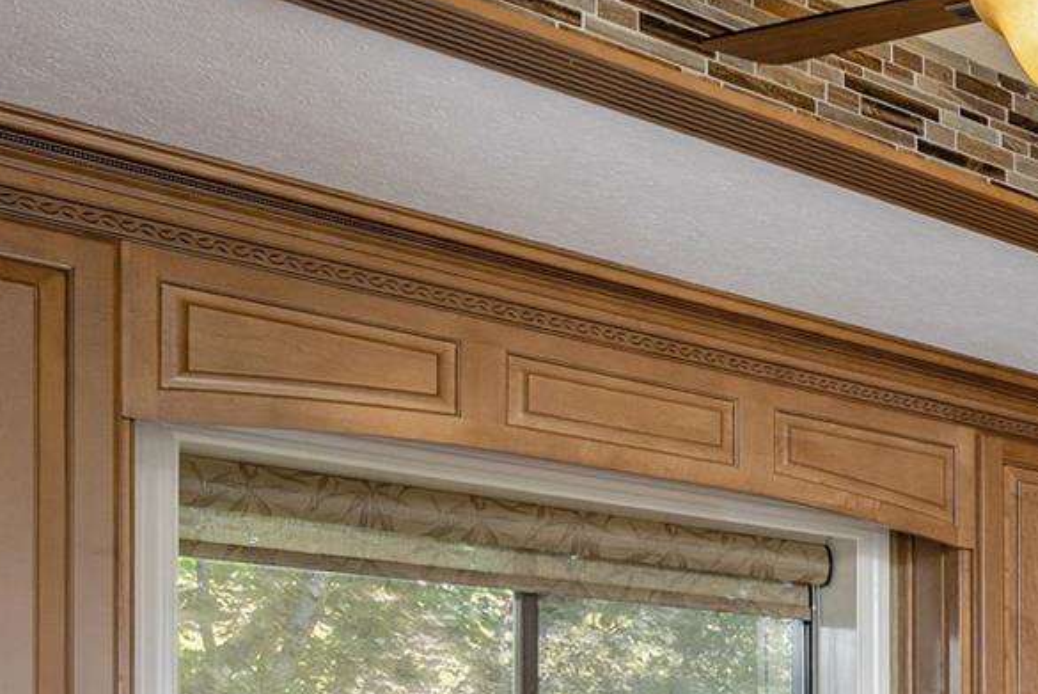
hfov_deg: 27.2
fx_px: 1464
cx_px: 1561
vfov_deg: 24.0
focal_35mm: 51
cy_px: 857
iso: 320
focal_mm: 14.5
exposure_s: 1/40
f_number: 7.1
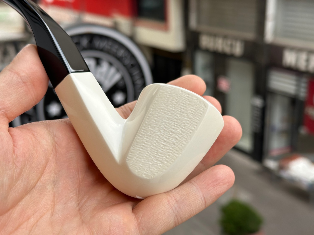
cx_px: 157
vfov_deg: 30.3
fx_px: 435
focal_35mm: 48
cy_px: 118
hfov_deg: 39.7
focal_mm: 6.86
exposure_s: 1/627
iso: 64
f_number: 1.78
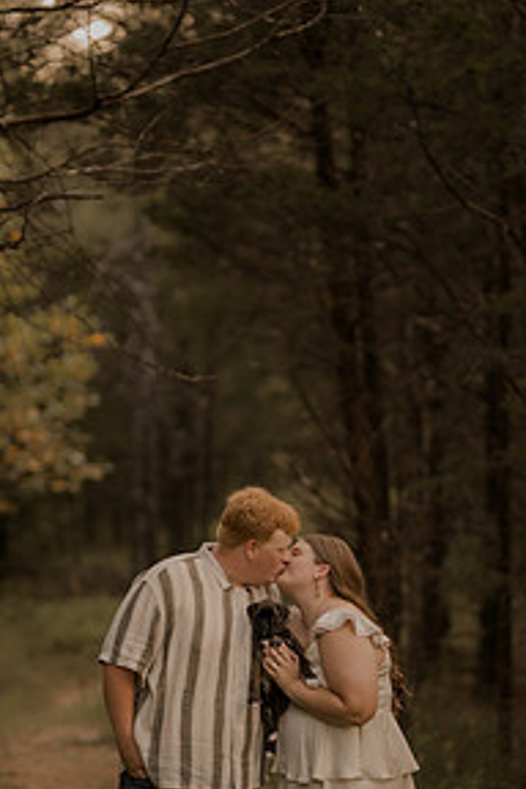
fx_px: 2915
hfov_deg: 10.3
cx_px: 301
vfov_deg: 15.4
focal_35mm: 133
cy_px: 540
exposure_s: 1/320
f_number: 1.4
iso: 125
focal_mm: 85
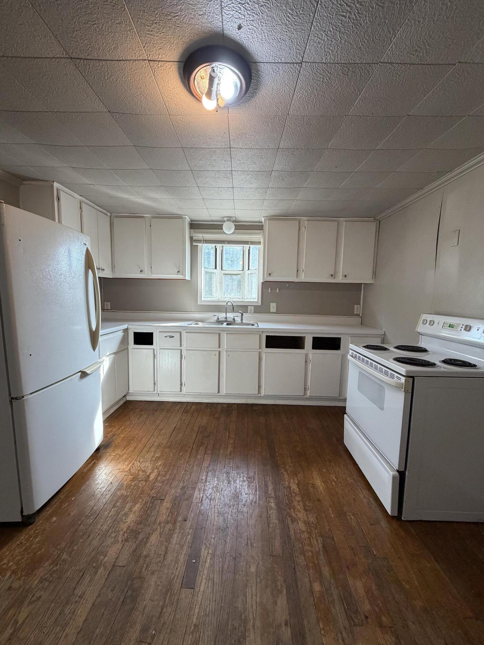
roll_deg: -1.1
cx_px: 242
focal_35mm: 14
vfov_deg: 102.1
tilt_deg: -5.6
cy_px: 322
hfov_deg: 85.7
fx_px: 261
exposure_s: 1/120
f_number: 2.2
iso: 200
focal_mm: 2.22
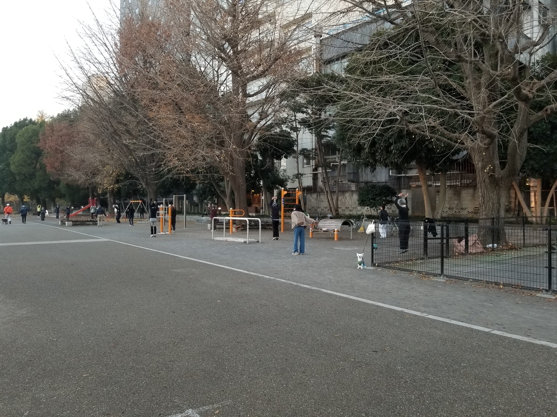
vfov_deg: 53.1
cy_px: 208
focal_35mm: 26
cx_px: 278
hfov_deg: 67.3
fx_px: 418
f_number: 1.7
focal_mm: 4.25
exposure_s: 1/100
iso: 80
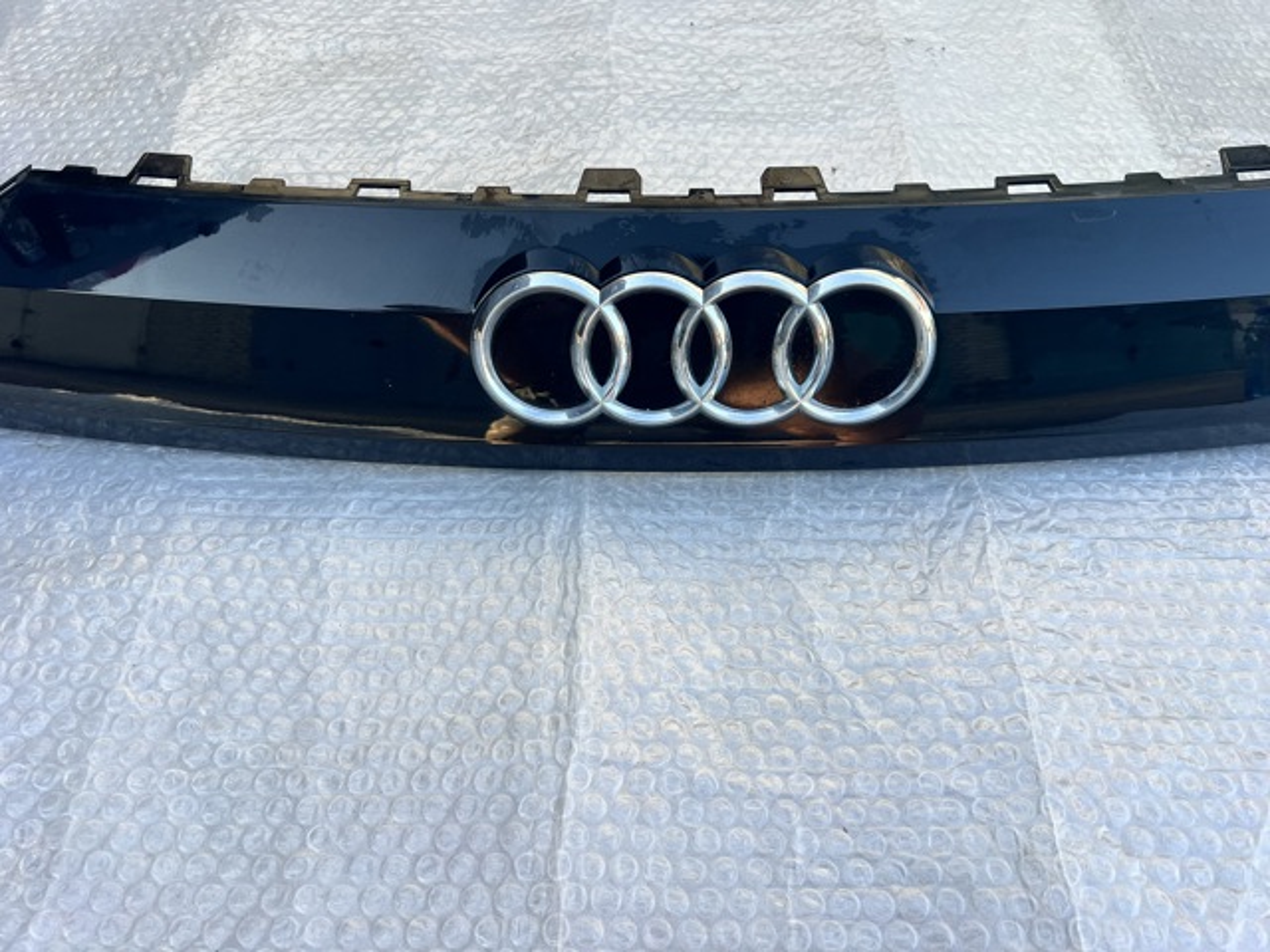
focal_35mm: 26
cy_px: 476
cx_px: 635
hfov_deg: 67.3
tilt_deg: -51.2
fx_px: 954
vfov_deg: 53.1
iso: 50
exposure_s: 1/443
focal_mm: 5.7
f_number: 1.5
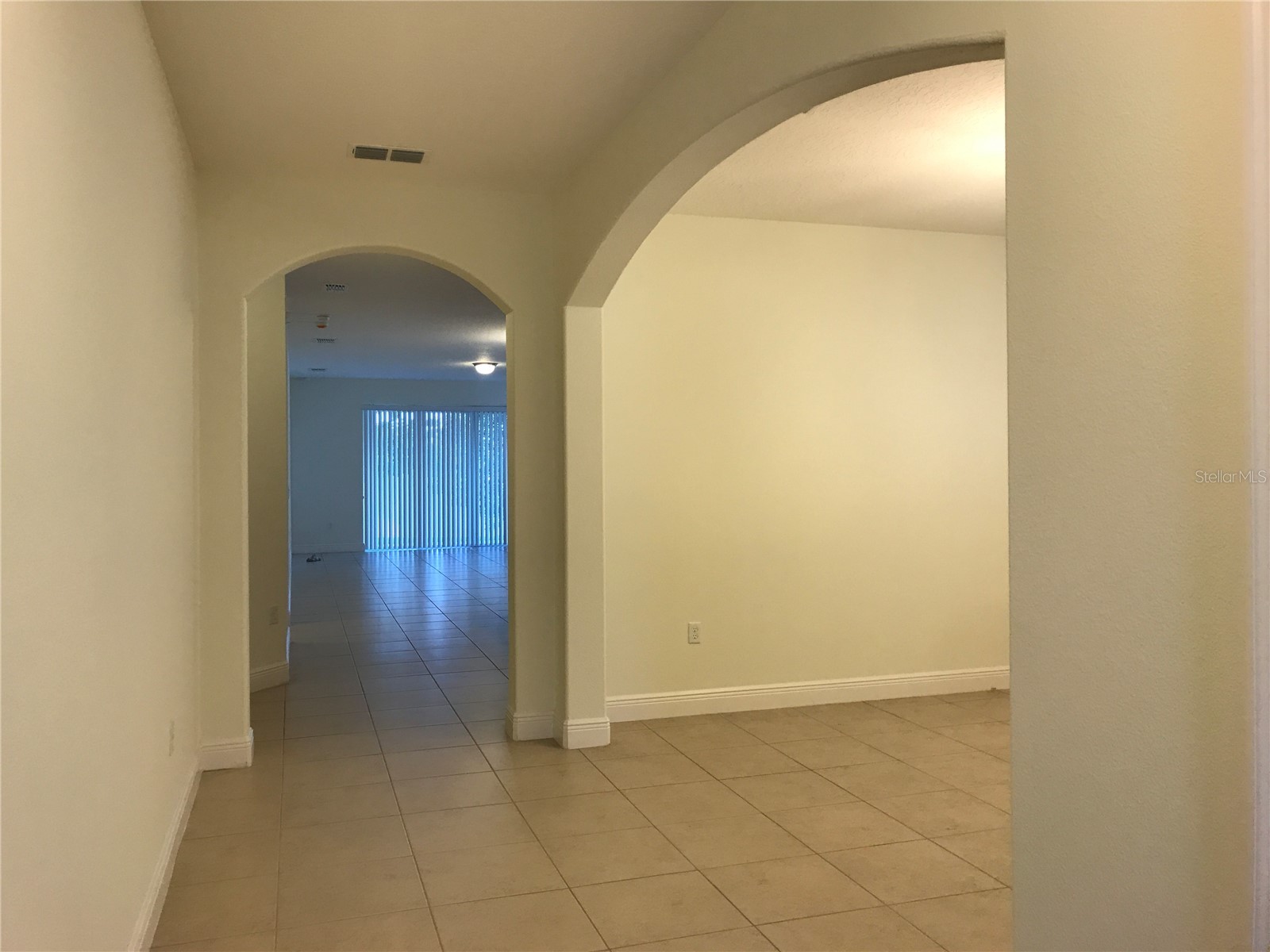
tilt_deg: -1.2
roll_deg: +0.3
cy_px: 476
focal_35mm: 28
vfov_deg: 49.7
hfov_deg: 63.4
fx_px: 1027
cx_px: 635
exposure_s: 1/30
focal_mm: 3.99
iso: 20
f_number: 1.8
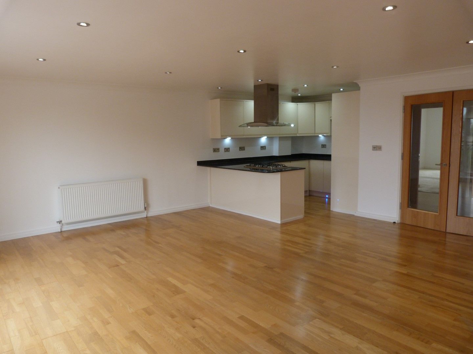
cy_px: 177
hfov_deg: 69.4
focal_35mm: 25
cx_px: 236
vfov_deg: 54.9
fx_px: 342
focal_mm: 4.5
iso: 125
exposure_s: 1/60
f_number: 2.8
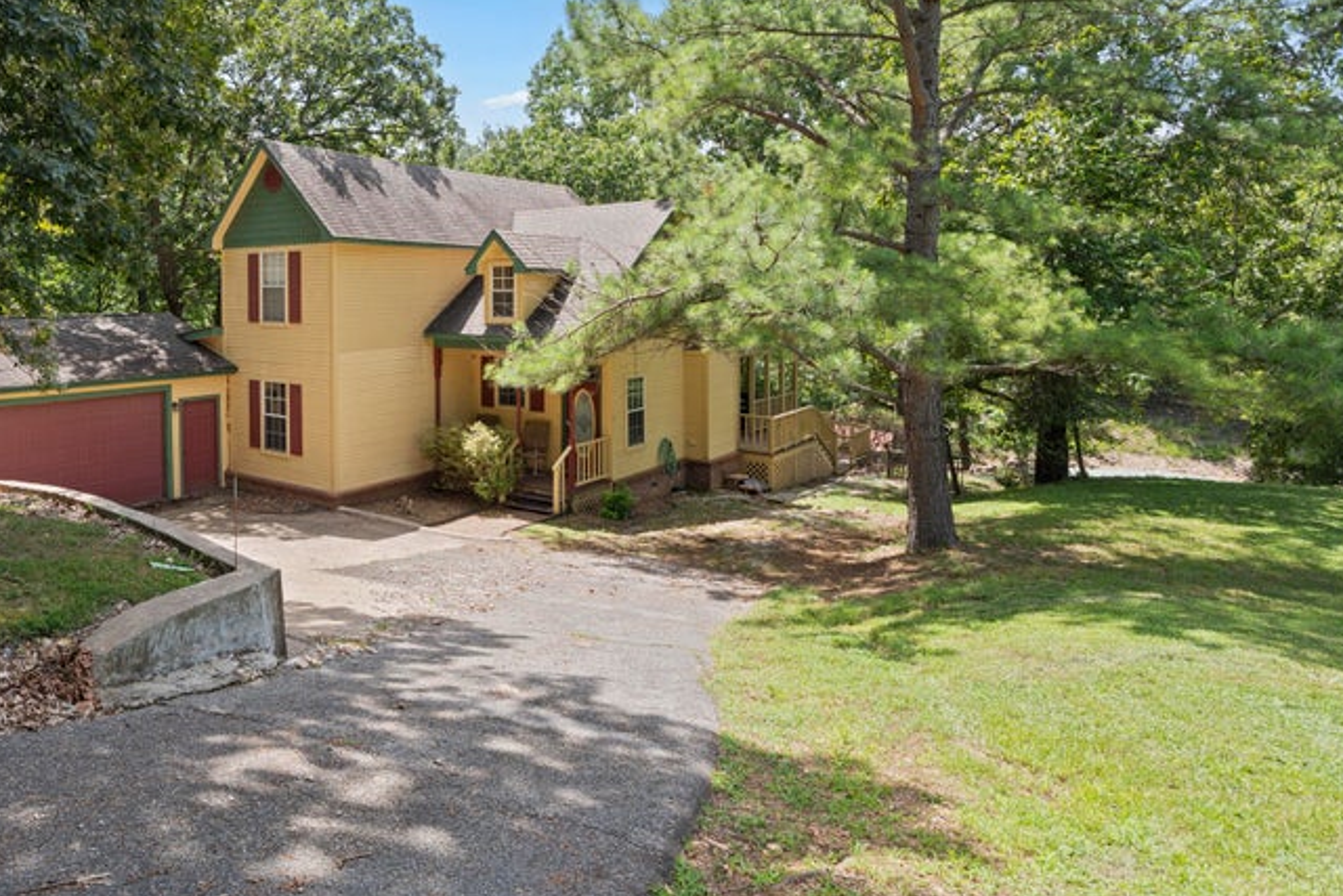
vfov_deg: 52.3
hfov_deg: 70.4
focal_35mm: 24
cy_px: 313
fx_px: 895
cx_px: 395
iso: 200
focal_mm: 16
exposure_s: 1/160
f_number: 8
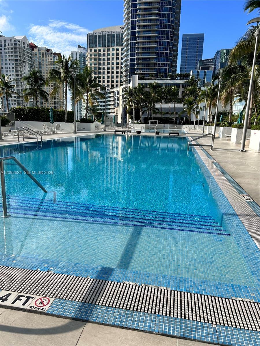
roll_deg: -1.8
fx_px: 260
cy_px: 173
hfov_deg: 53.1
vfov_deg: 67.3
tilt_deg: -10.6
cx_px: 130
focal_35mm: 26
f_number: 1.5
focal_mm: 5.7
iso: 50
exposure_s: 1/3460
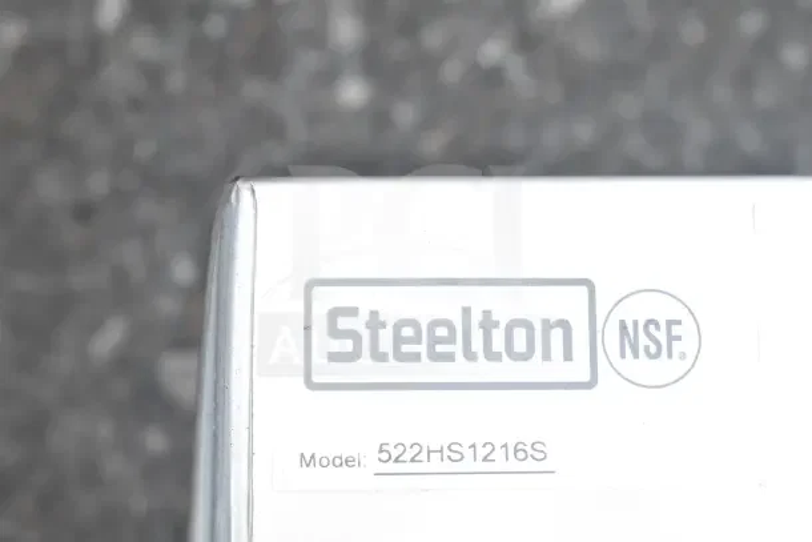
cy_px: 271
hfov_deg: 24.6
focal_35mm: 82
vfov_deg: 16.6
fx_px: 1861
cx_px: 406
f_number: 8
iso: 1600
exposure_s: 1/250
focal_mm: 55
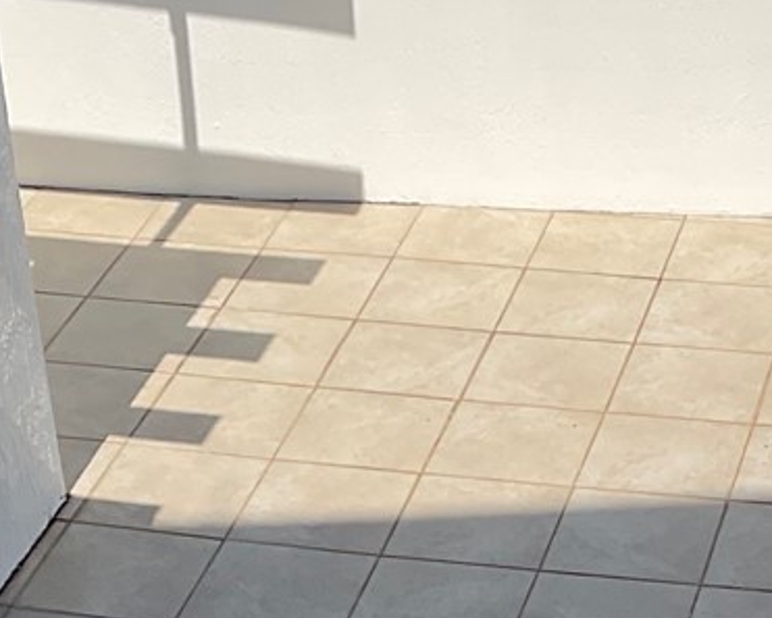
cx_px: 597
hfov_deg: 15.7
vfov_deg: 12.4
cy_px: 712
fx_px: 2788
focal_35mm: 122
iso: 20
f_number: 1.8
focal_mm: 3
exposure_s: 1/4785
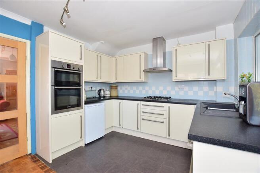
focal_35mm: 15
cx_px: 130
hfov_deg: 100.4
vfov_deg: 77.3
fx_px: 108
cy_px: 86
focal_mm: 10
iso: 400
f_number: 5.6
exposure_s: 1/60
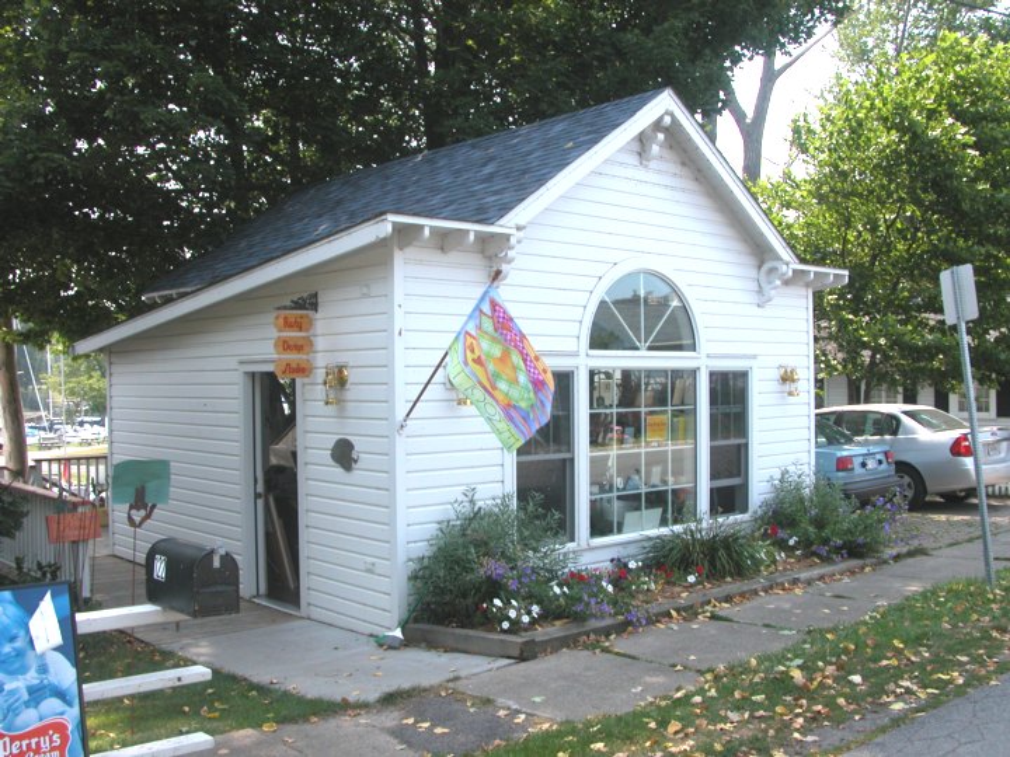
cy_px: 378
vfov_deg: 40.7
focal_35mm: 35
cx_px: 505
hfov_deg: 52.6
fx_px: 1021
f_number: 5
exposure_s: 1/236
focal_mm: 8.9
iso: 100
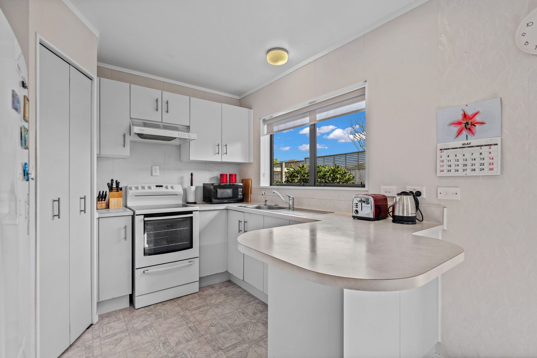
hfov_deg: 96.7
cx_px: 268
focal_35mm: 16
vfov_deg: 73.7
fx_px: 239
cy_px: 179
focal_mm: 16
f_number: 5.6
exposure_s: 1/13
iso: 250
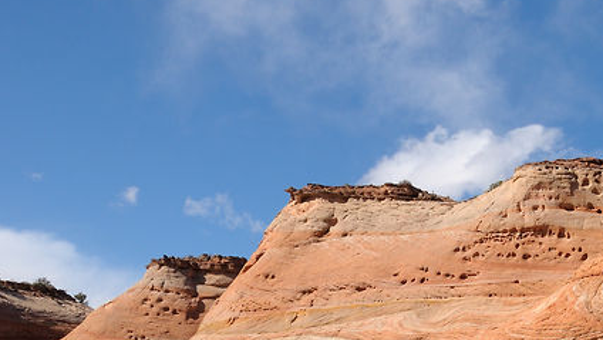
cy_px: 431
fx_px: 1248
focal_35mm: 78
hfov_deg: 24.6
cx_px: 725
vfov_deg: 14.9
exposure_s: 1/320
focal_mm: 20
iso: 200
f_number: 11
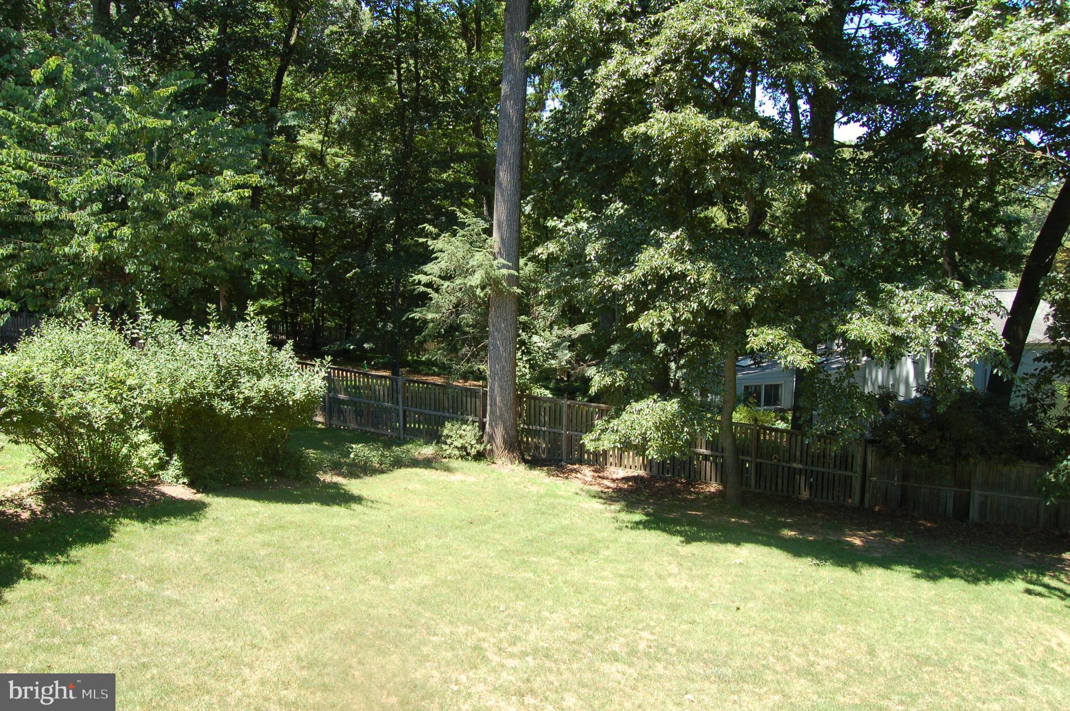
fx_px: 802
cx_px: 535
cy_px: 356
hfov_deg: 67.4
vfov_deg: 47.8
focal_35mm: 27
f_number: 5.6
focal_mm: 18
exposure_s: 1/125
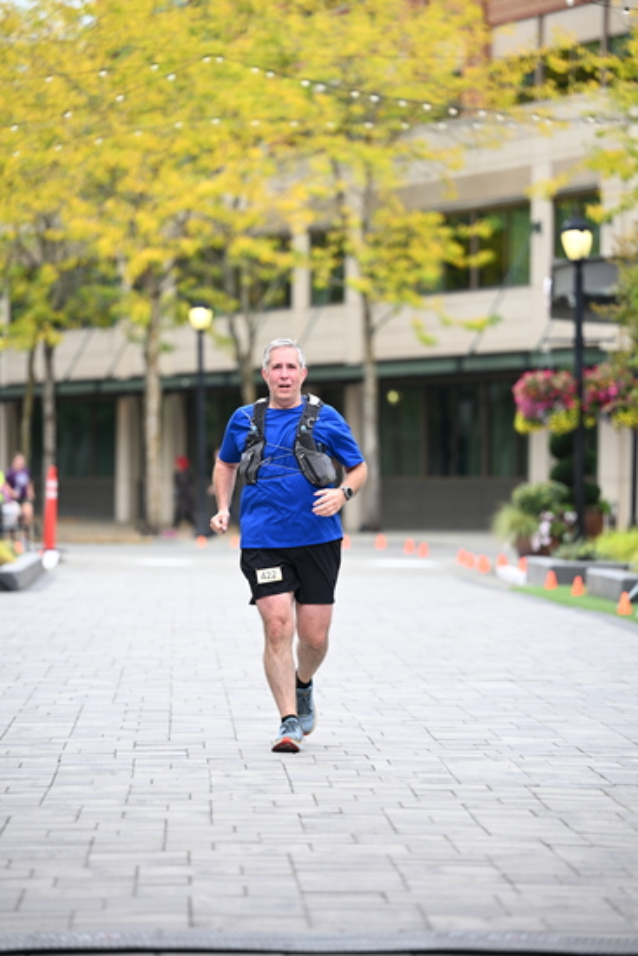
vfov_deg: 13.7
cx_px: 319
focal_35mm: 150
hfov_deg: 9.2
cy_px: 478
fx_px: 3985
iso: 400
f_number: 2.8
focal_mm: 150
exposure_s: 1/1000
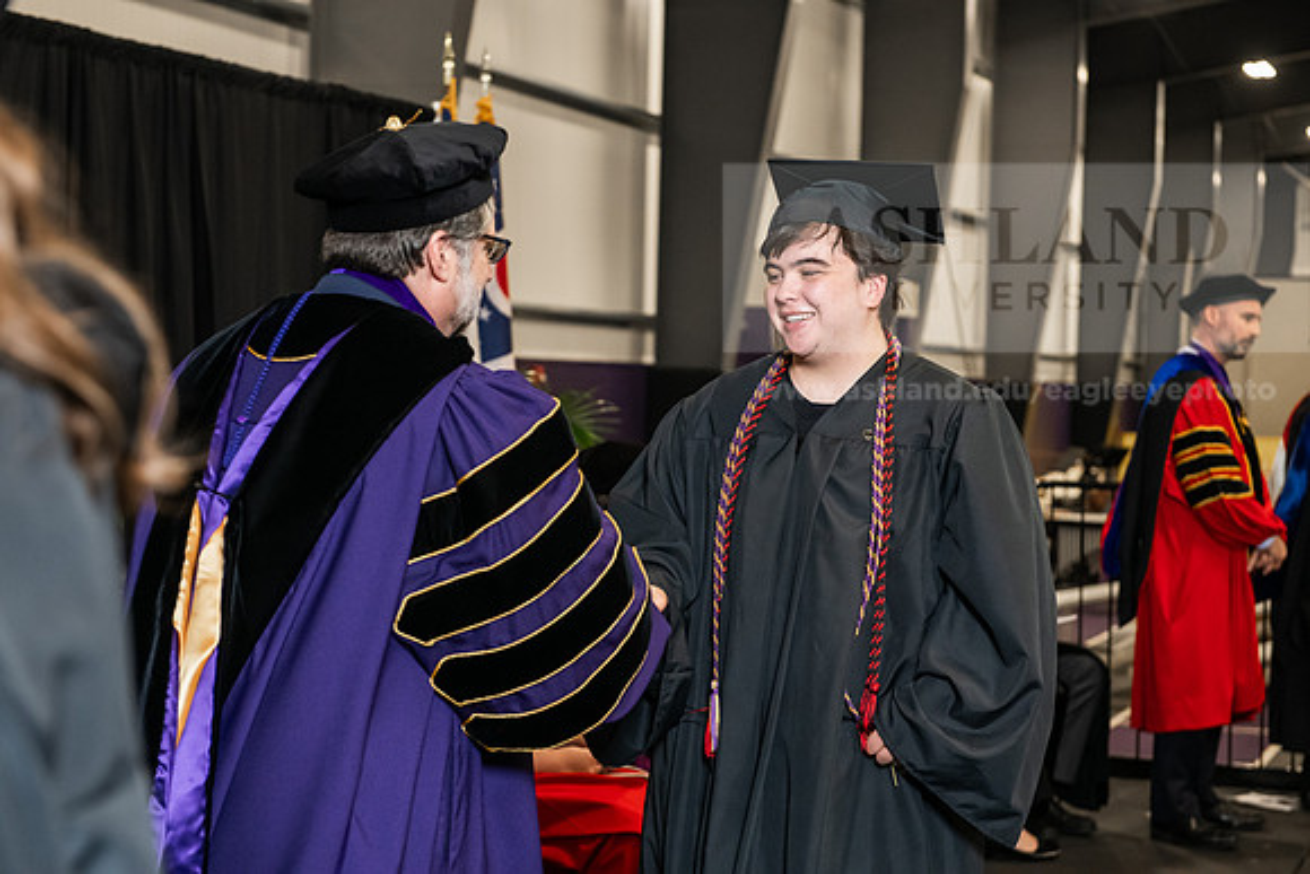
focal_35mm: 70
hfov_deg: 28.8
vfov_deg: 19.5
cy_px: 437
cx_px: 655
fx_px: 2548
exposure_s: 1/200
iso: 2500
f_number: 5
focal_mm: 70
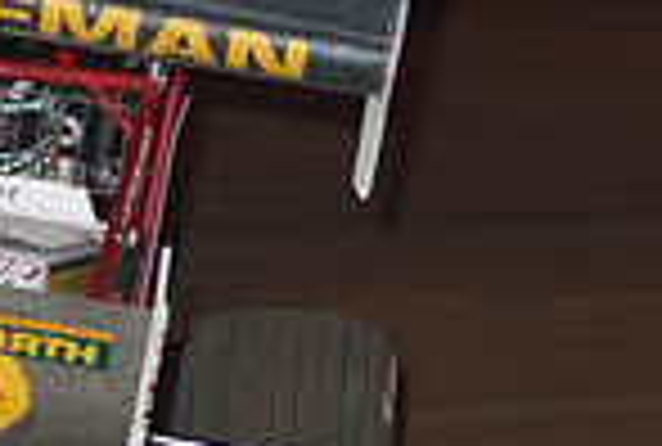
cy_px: 149
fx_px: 8706
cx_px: -230
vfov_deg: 2.9
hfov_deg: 4.3
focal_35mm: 472
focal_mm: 80
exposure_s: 1/400
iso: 400
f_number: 4.5
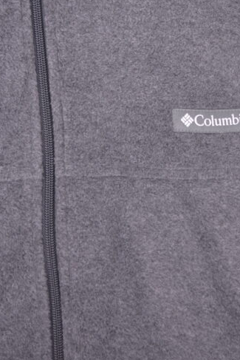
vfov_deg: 28.9
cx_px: 192
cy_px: 103
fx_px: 689
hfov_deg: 19.5
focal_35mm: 69
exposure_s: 1/60
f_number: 4.2
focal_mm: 28
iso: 500
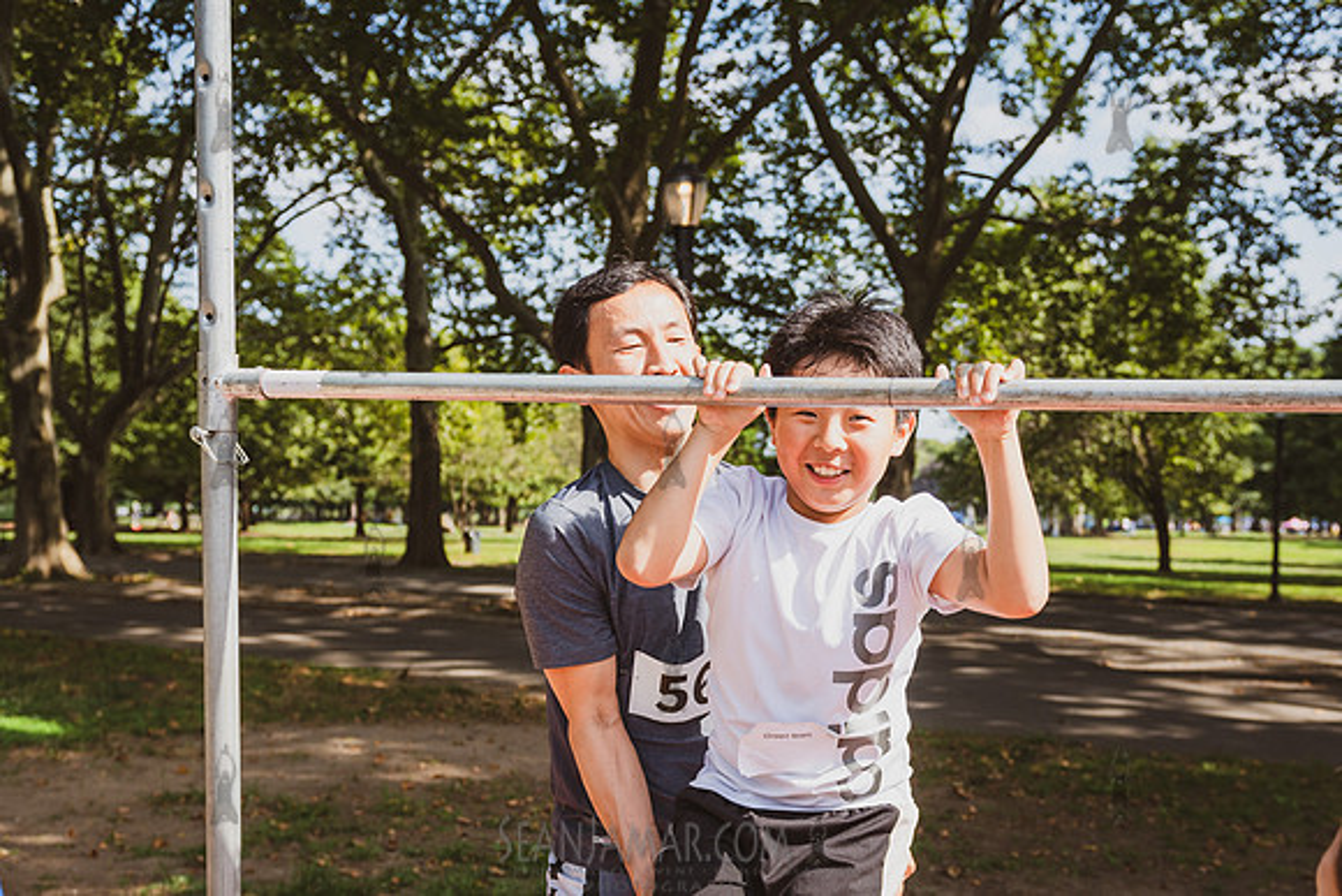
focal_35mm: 42
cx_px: 773
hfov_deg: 46.2
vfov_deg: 31.5
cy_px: 625
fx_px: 1569
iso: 200
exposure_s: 1/1600
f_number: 3.2
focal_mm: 28
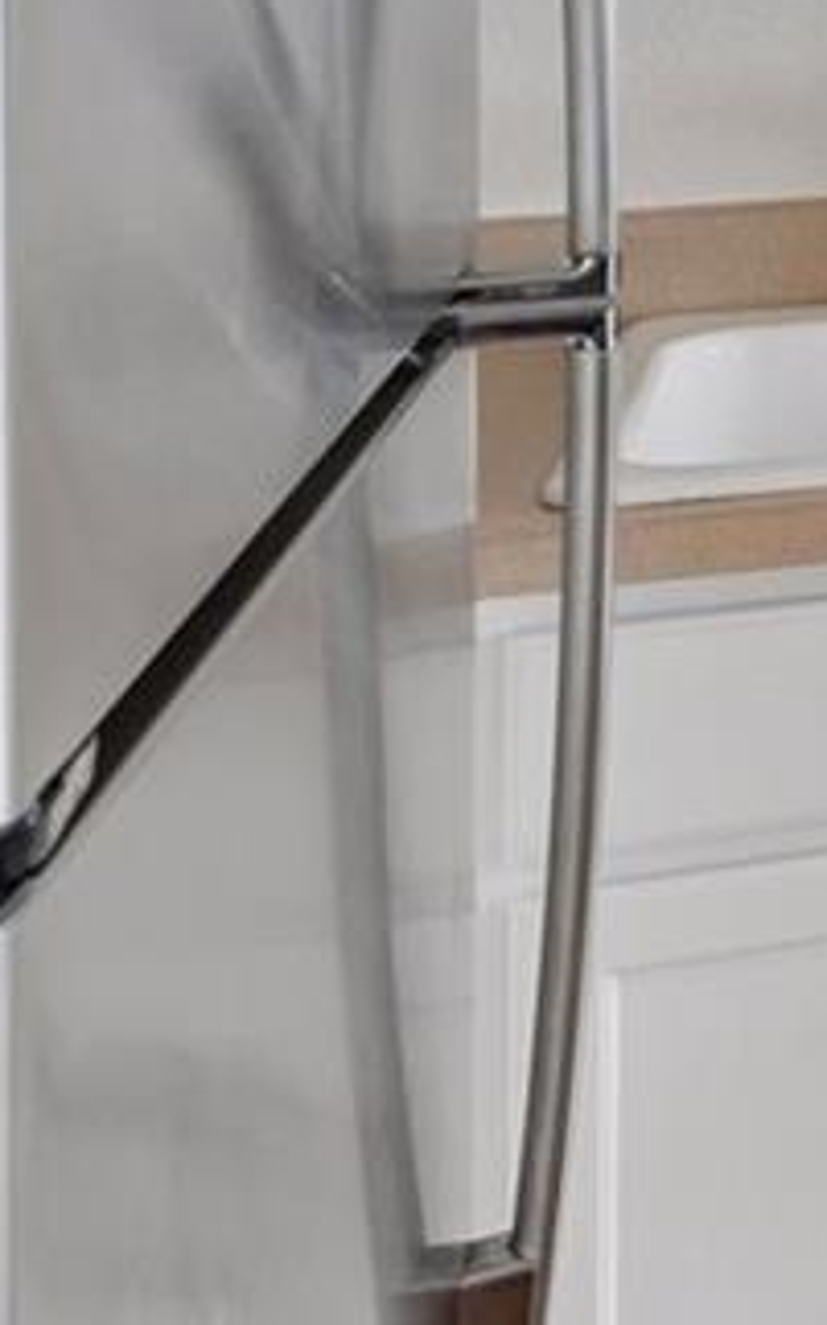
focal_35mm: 86
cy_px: -202
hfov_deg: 10.5
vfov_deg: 22.5
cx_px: 2493
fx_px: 3104
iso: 400
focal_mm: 17
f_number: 8
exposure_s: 1/80
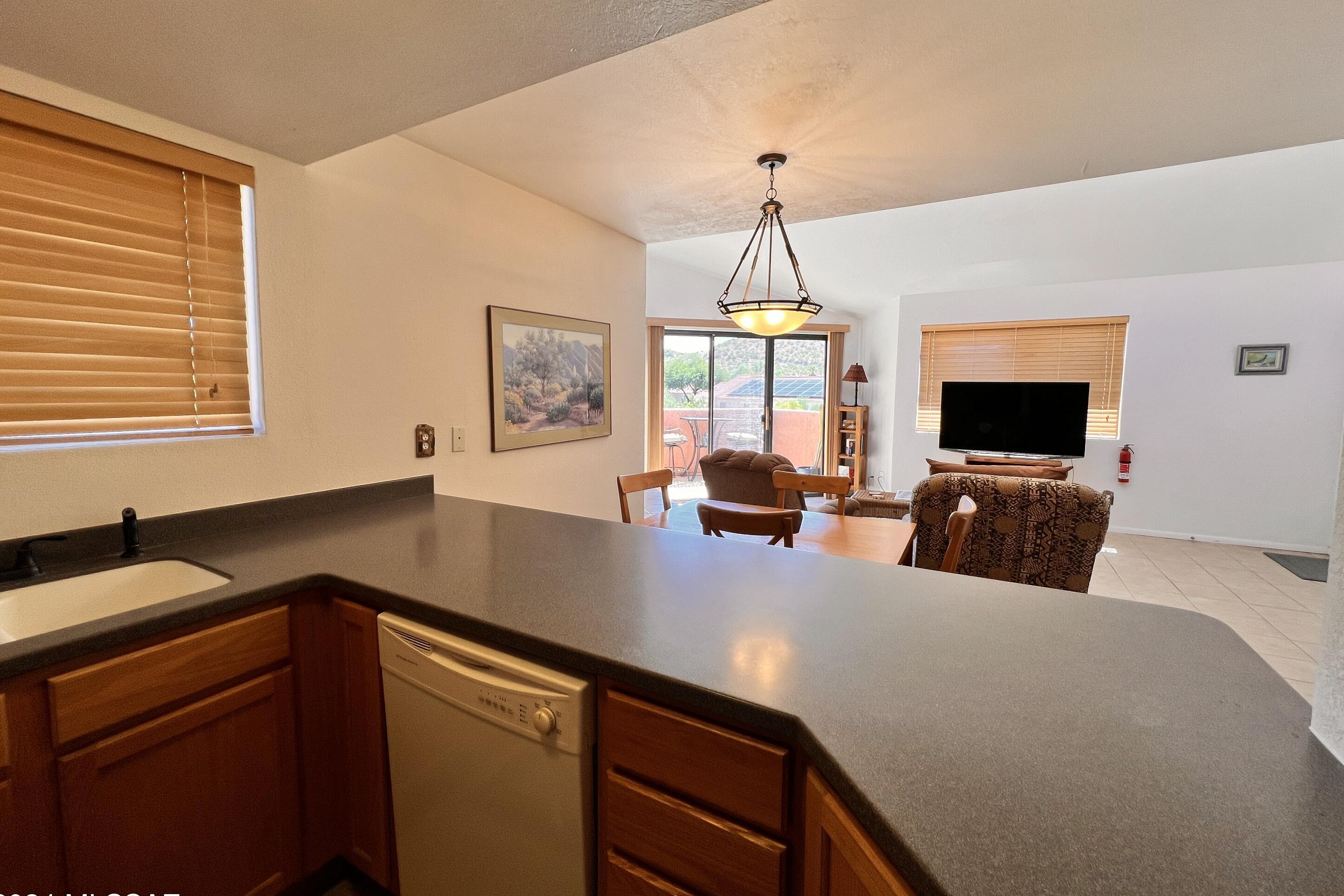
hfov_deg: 104.2
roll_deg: -0.4
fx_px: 523
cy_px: 431
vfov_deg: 81.2
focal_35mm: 14
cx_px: 663
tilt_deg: -5.1
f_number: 1.8
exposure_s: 1/121
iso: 32
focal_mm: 1.57
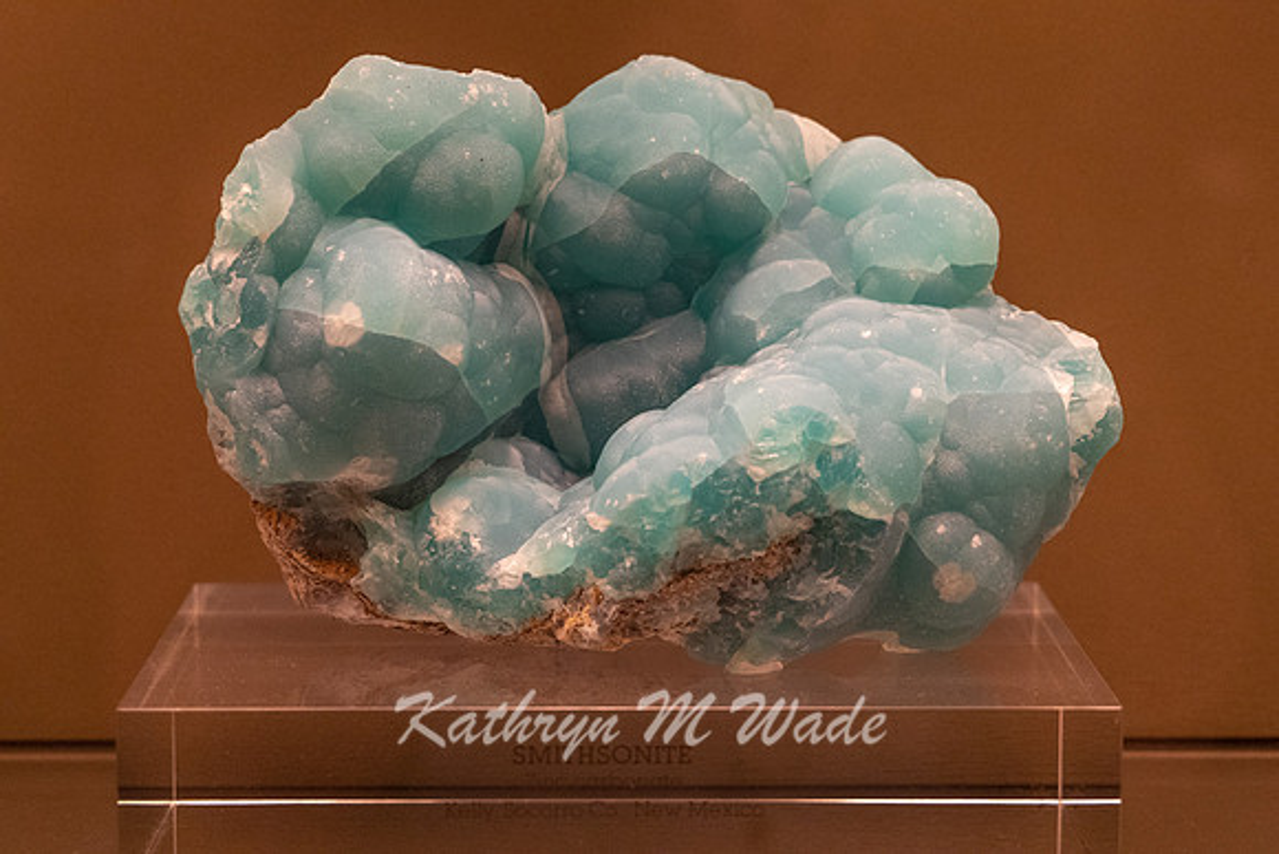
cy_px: 427
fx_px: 3210
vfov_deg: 15.1
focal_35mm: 90
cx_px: 640
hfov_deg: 22.5
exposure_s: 1/160
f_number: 5.6
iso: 5000
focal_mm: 90
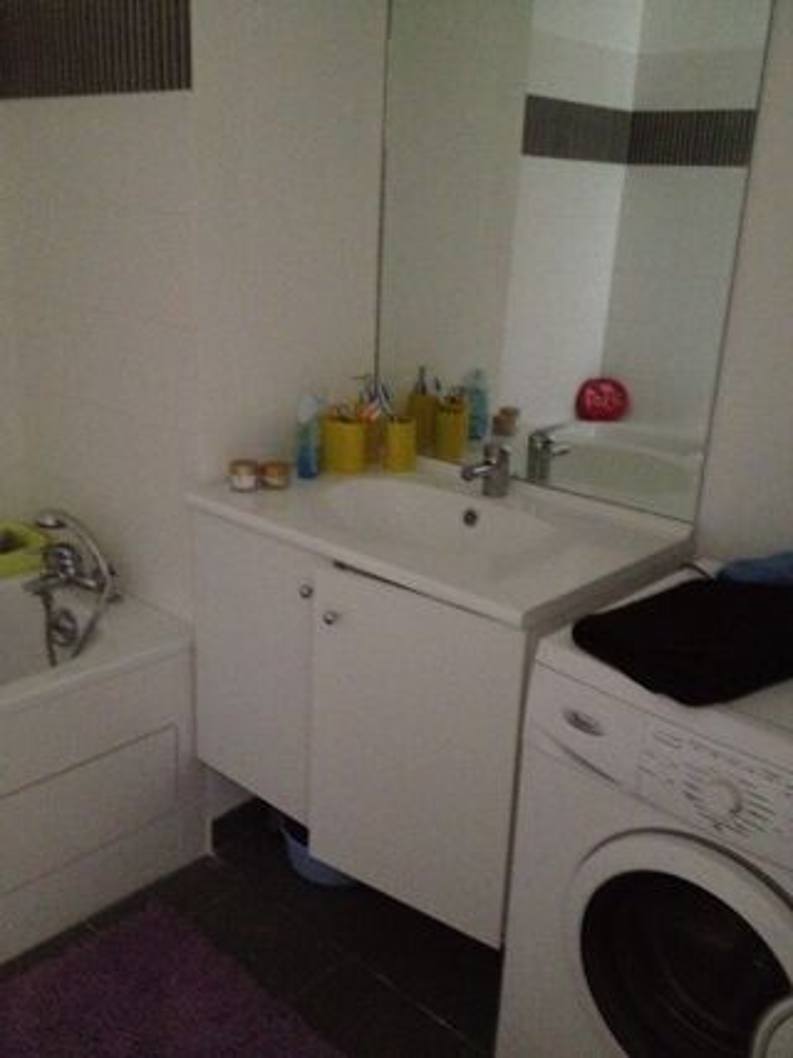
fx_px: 1070
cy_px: 529
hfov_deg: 40.7
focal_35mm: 35
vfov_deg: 52.6
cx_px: 396
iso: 800
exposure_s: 1/15
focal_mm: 4.28
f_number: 2.4
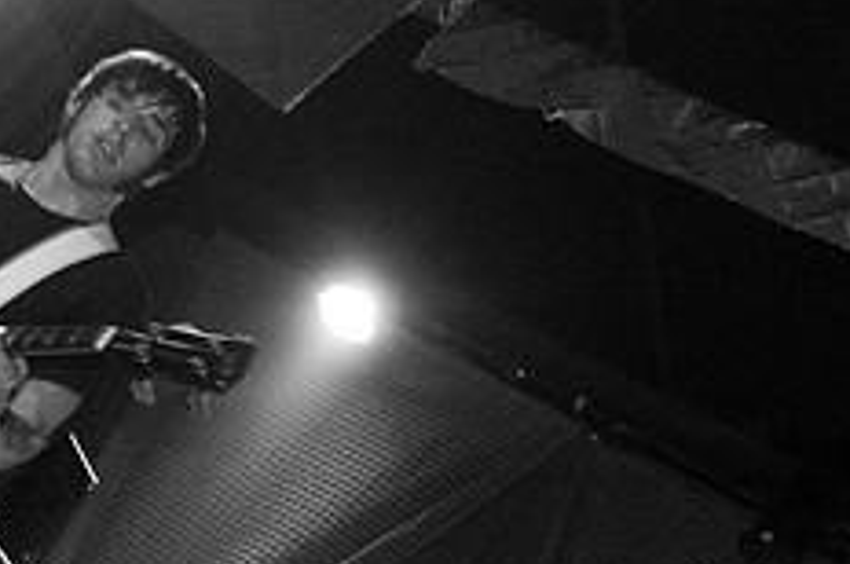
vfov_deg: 17.8
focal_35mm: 75
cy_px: 531
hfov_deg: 26.7
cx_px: 634
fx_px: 1768
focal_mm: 20
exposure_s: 1/40
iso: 800
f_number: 2.8
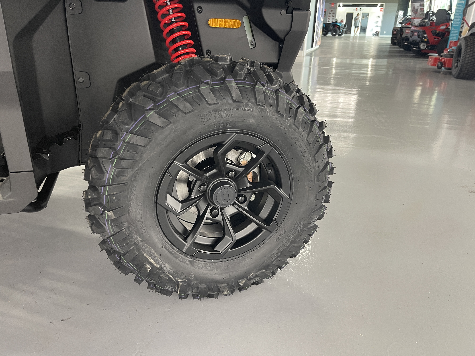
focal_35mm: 25
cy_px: 178
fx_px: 343
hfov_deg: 69.4
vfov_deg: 54.9
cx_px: 238
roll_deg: -2.0
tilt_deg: -25.8
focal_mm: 5.1
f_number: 1.6
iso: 160
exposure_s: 1/60
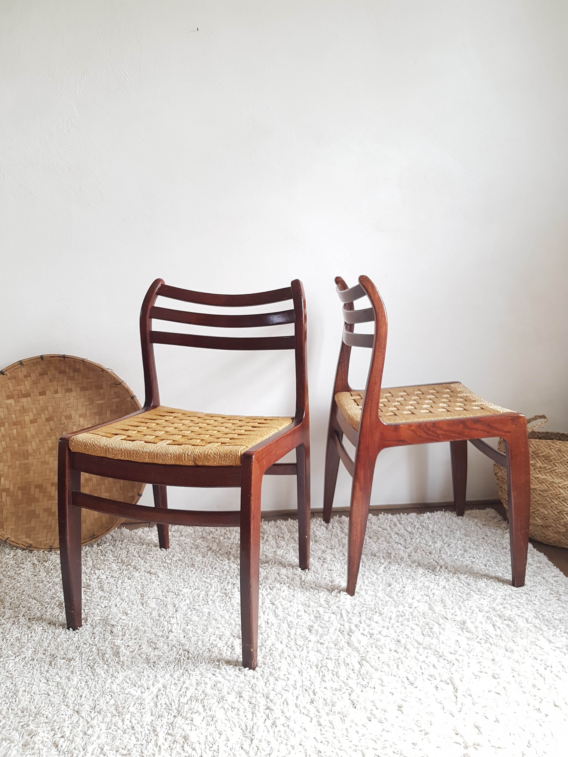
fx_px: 569
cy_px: 378
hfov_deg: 53.1
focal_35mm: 26
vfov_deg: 67.3
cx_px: 284
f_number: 1.7
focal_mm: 4.2
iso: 64
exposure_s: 1/50
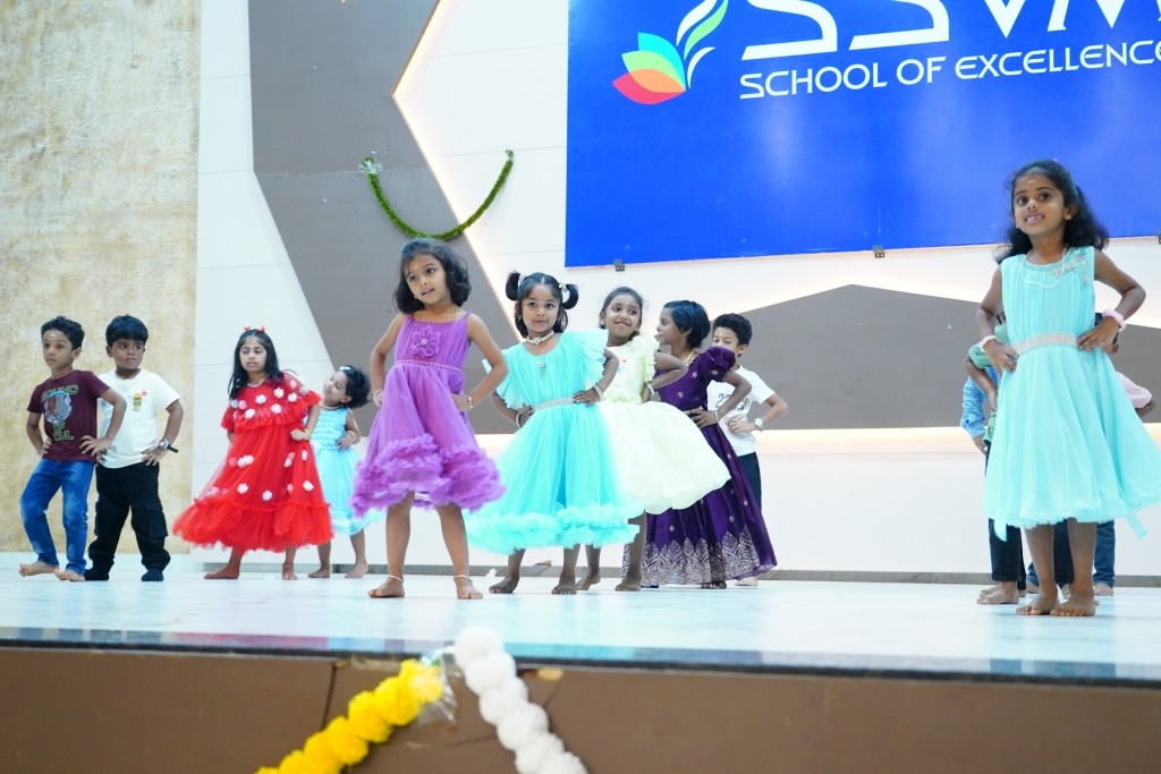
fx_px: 1742
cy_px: 387
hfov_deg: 36.9
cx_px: 580
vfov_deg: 25.1
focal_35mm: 54
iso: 8000
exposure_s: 1/100
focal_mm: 54
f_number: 4
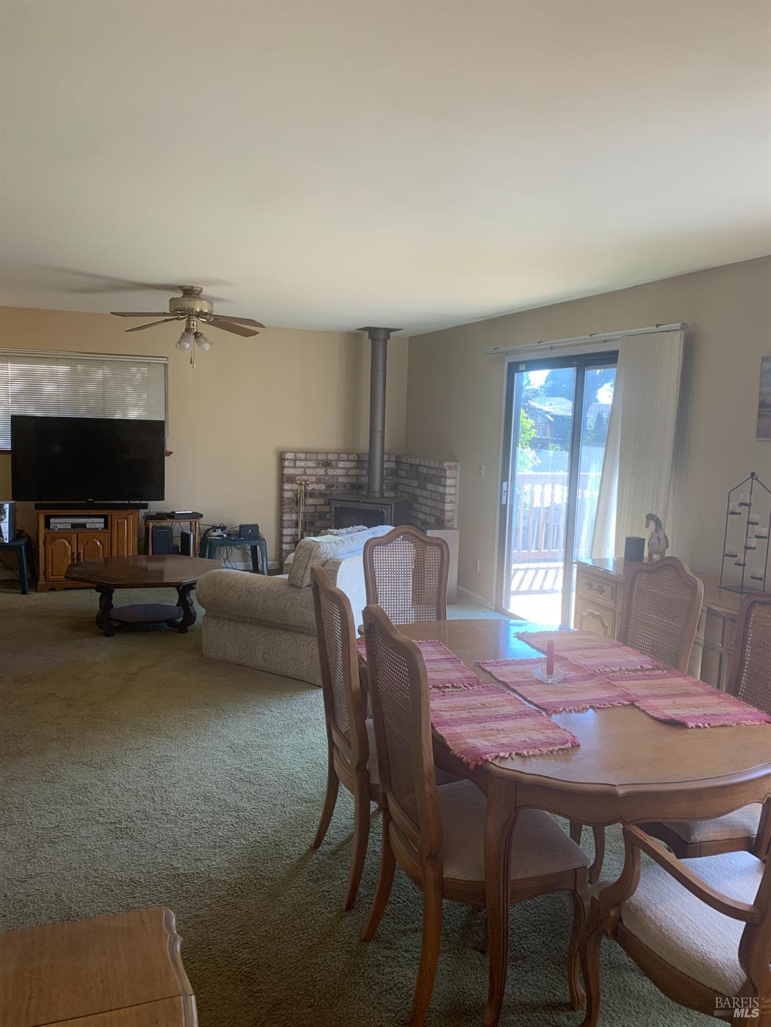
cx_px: 386
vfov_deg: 67.3
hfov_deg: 53.1
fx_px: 772
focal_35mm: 26
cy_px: 514
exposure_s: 1/121
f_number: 1.8
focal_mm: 4.25
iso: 64
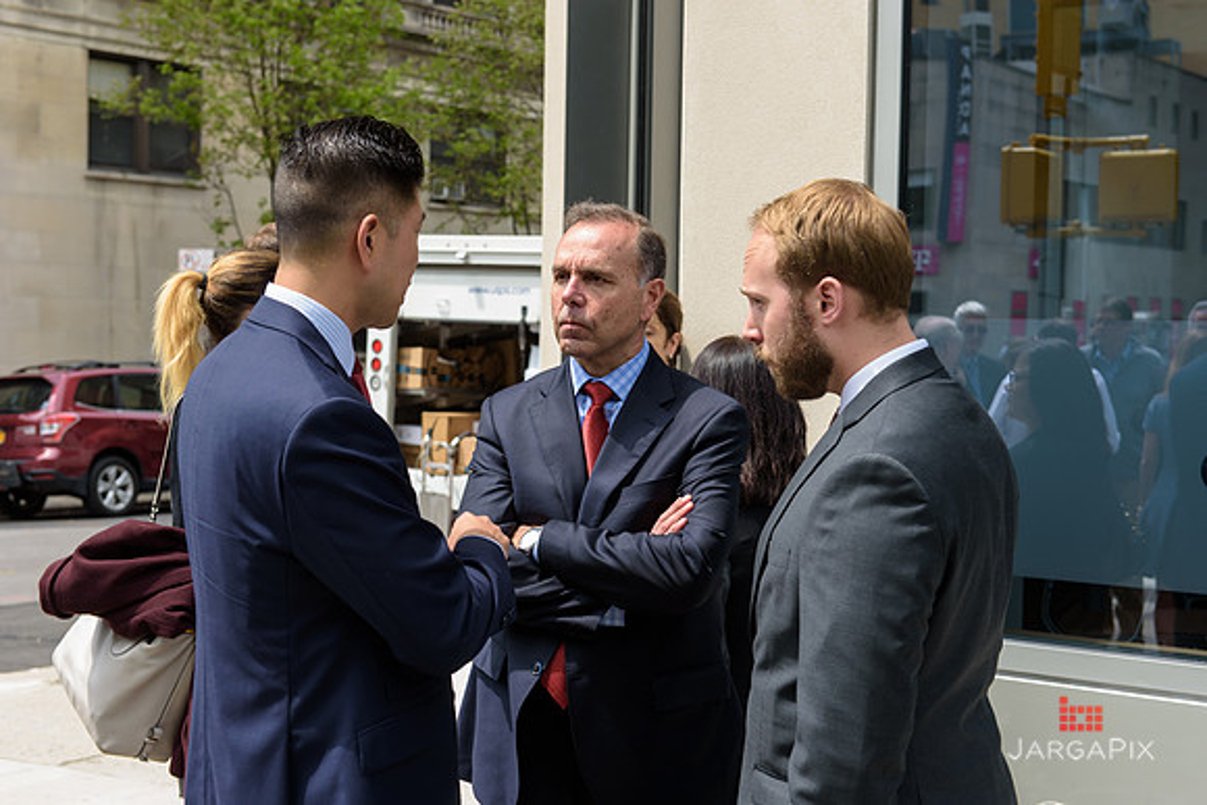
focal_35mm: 56
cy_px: 402
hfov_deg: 35.6
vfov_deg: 24.2
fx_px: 1878
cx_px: 604
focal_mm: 56
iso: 200
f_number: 5
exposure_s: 1/250
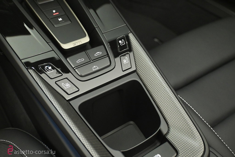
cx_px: 118
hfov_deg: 52.2
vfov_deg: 36.2
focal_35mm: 37
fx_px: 240
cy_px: 78
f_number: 4.2
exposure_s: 1/30
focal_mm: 24.5
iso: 2000
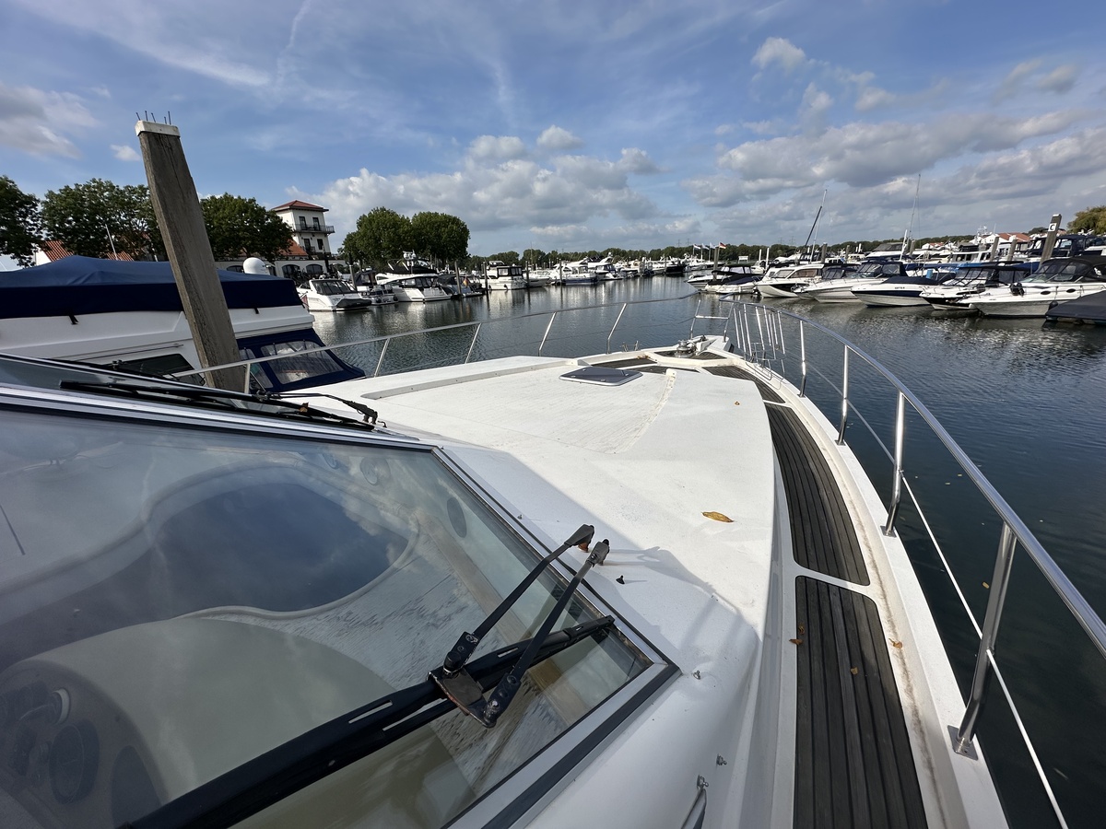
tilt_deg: -18.2
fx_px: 447
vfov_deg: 85.7
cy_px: 414
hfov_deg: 102.1
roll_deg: +2.4
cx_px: 553
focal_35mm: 14
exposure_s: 1/3401
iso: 50
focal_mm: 2.22
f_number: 2.2
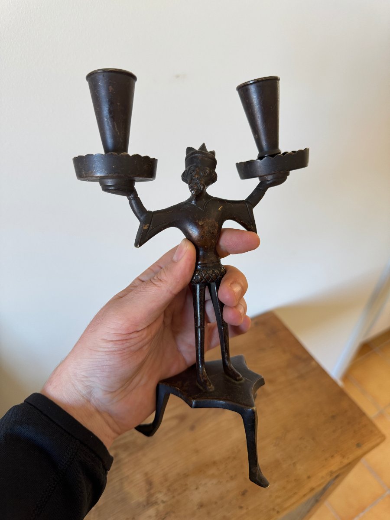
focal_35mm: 24
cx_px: 195
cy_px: 260
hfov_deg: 56.8
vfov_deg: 71.6
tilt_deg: -42.6
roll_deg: -2.9
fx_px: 361
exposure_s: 1/96
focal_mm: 6.76
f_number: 1.78
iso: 200
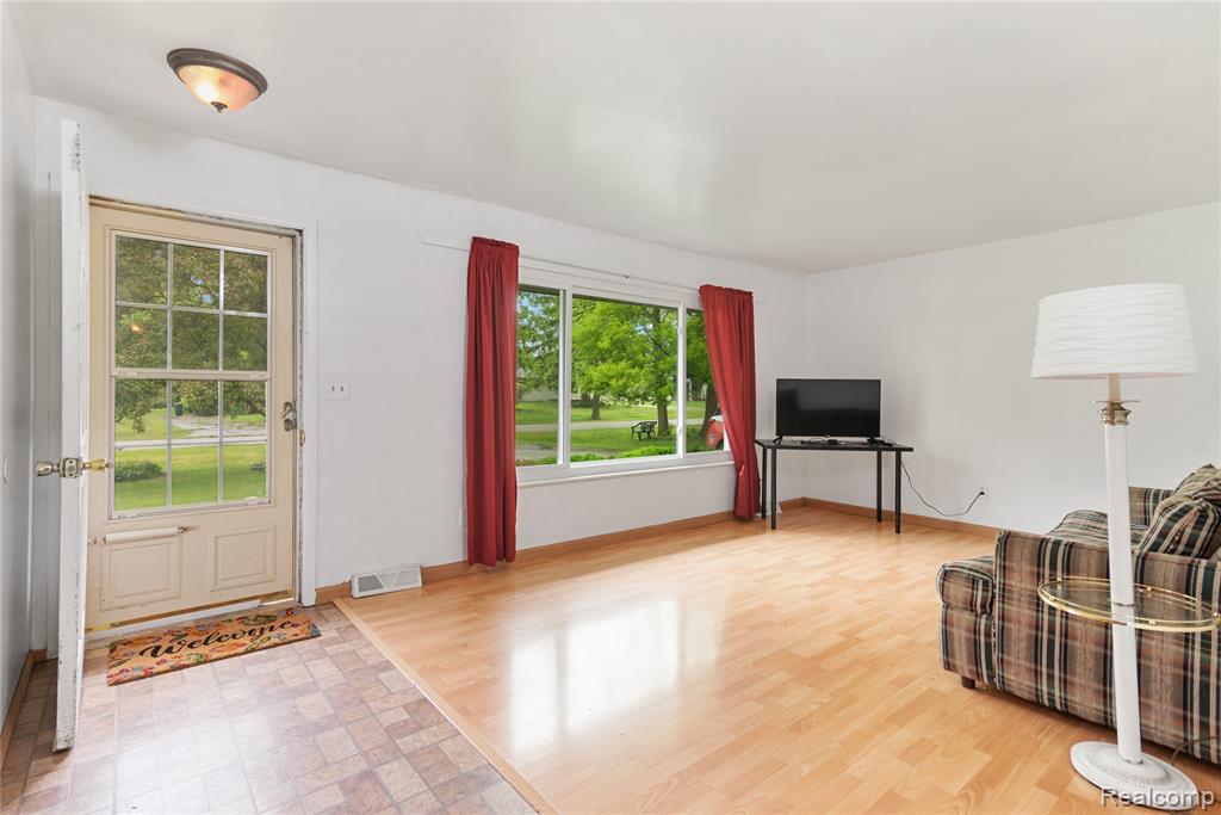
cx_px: 610
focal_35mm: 17
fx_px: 577
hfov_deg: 93.3
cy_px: 408
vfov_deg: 70.5
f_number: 9
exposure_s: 1/3
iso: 400
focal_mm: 17
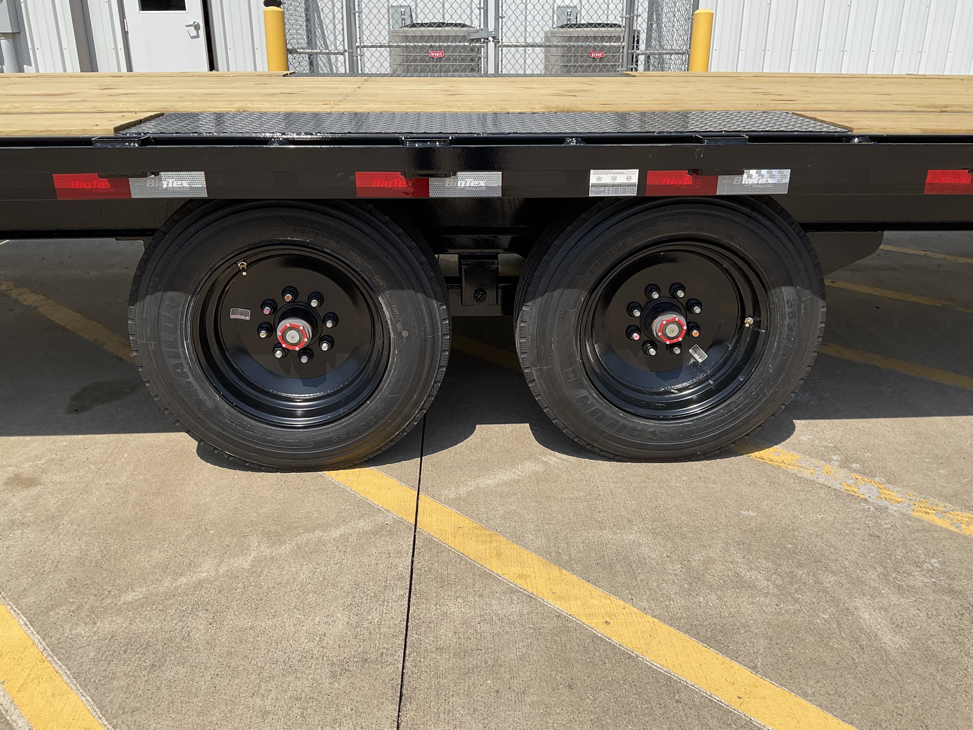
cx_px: 486
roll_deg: -0.8
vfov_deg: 48.2
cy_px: 365
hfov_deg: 61.7
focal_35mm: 29
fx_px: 815
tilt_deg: -22.0
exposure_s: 1/2959
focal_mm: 3
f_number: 1.8
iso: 16
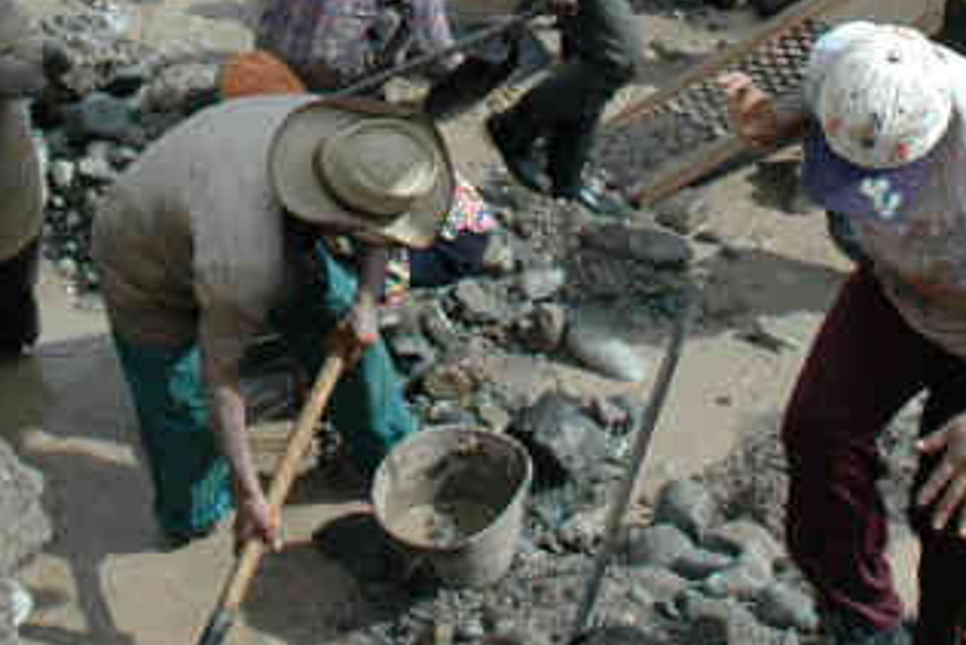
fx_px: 2255
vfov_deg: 15.1
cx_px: 324
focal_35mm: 84
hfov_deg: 24.1
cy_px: -329
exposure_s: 1/400
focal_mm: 18
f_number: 10
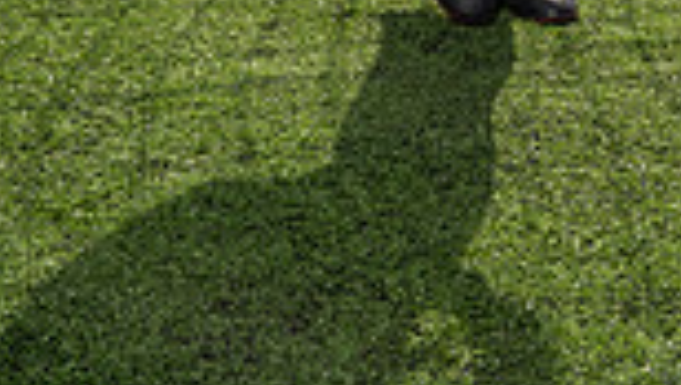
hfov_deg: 21.0
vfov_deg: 10.4
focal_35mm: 101
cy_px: -544
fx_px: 1826
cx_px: 500
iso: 100
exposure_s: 1/250
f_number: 8
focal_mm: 33
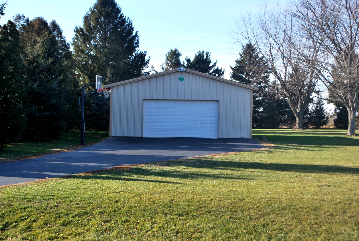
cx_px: 180
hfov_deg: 35.0
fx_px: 569
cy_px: 120
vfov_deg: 23.8
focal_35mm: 57
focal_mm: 38
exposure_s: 1/200
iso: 100
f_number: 7.1
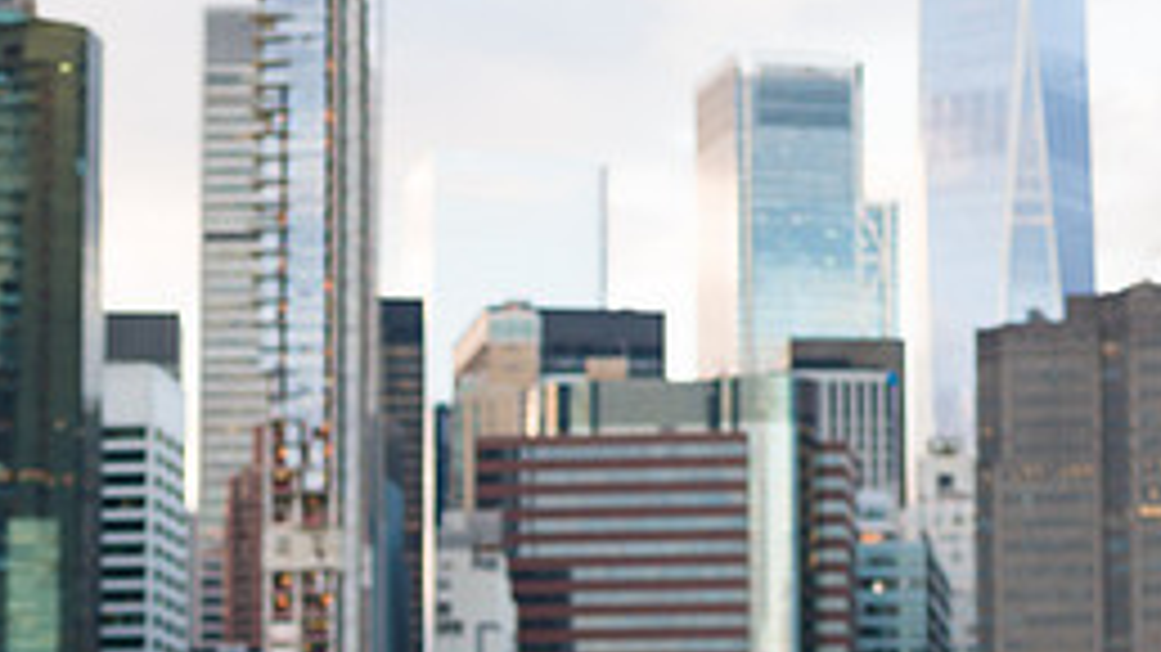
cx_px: 562
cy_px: 612
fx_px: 5078
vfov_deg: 7.3
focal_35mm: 165
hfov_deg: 13.0
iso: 200
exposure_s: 1/320
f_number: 3.2
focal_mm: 70
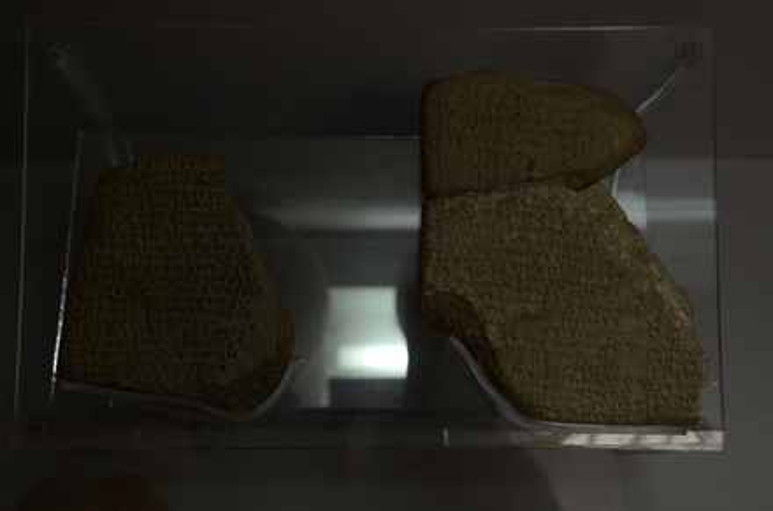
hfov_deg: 37.9
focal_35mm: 52
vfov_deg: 25.6
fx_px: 1124
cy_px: 256
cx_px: 386
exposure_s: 1/160
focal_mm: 35
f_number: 6.3
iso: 1000
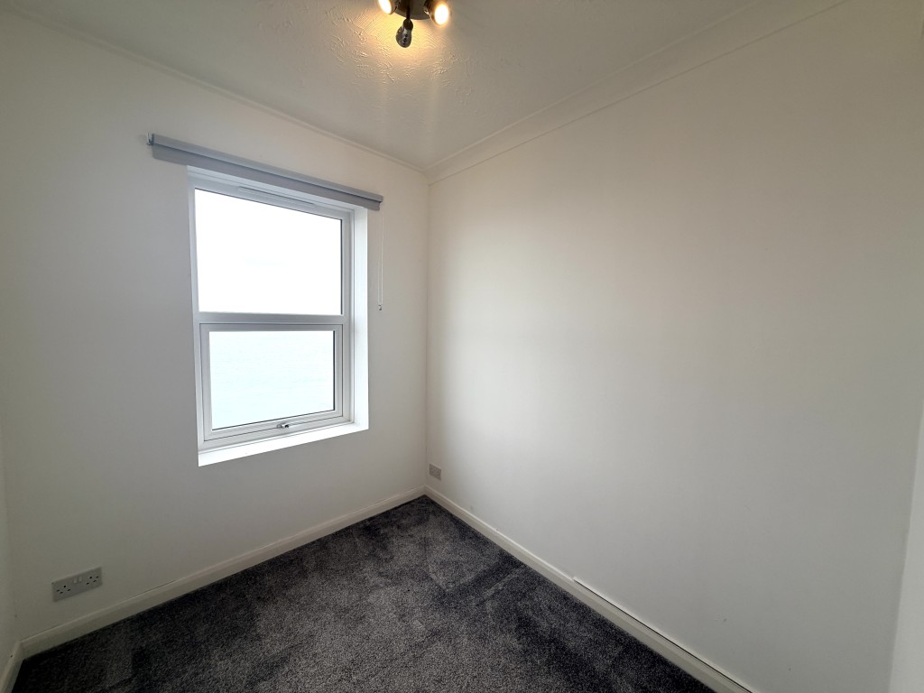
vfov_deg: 85.7
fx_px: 374
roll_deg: -0.6
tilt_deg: -5.2
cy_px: 346
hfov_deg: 102.1
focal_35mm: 14
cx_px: 462
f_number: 2.2
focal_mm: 2.22
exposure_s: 1/100
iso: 32
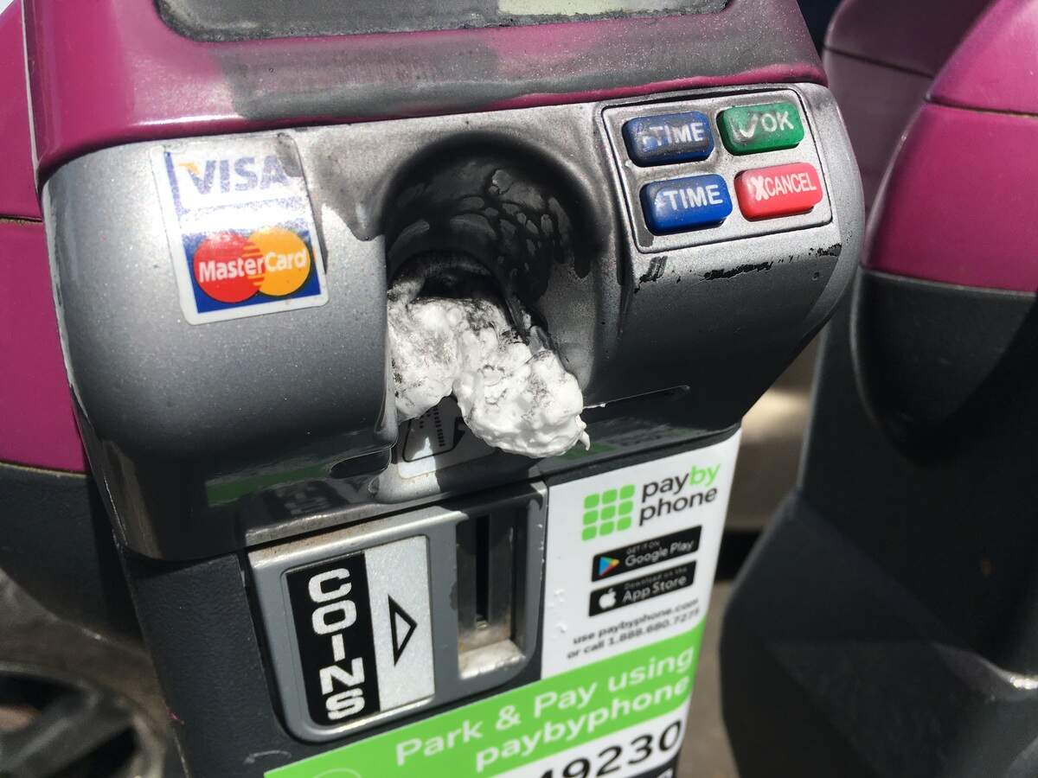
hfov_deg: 61.7
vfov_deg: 48.2
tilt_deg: -29.1
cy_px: 389
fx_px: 870
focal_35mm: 29
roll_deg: -1.3
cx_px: 519
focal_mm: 4.15
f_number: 2.2
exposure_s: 1/1479
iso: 25
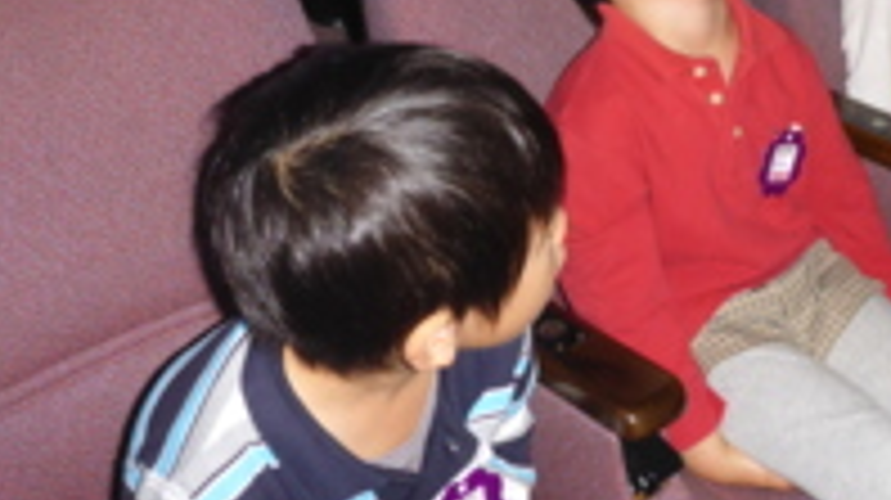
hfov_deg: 36.4
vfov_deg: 21.5
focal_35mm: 54
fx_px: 1275
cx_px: 783
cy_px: 23
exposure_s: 1/60
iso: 200
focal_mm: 4.9
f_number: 3.3
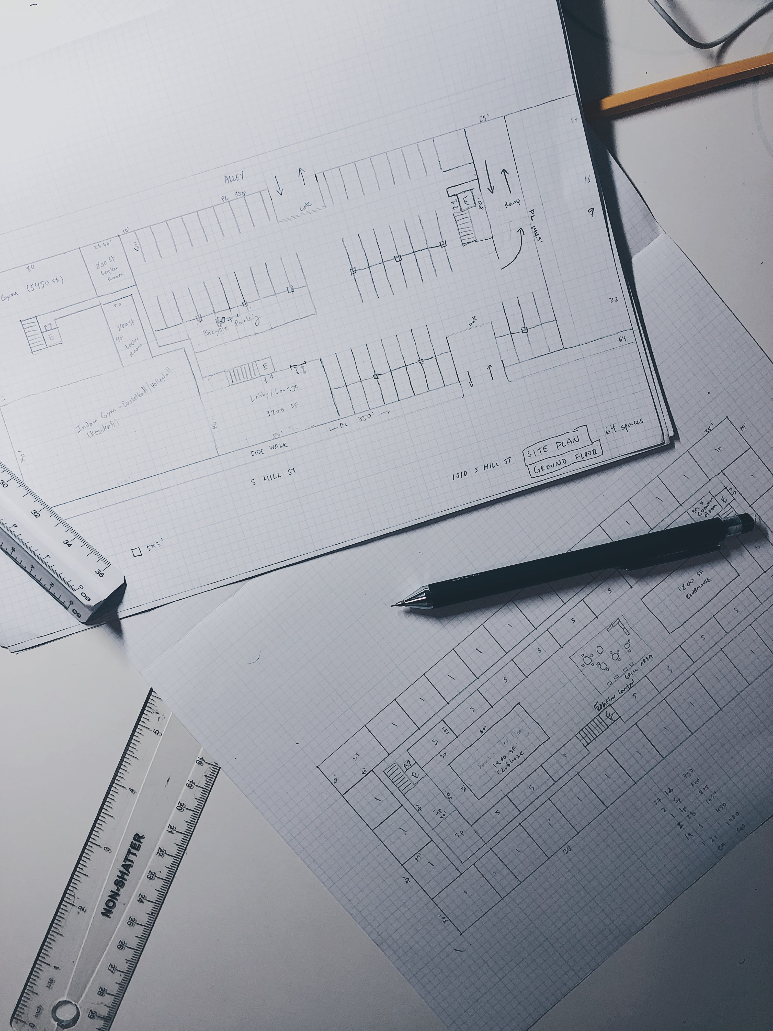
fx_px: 834
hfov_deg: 49.7
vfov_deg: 63.4
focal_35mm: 28
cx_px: 386
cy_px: 516
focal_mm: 3.99
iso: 25
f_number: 1.8
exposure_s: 1/40
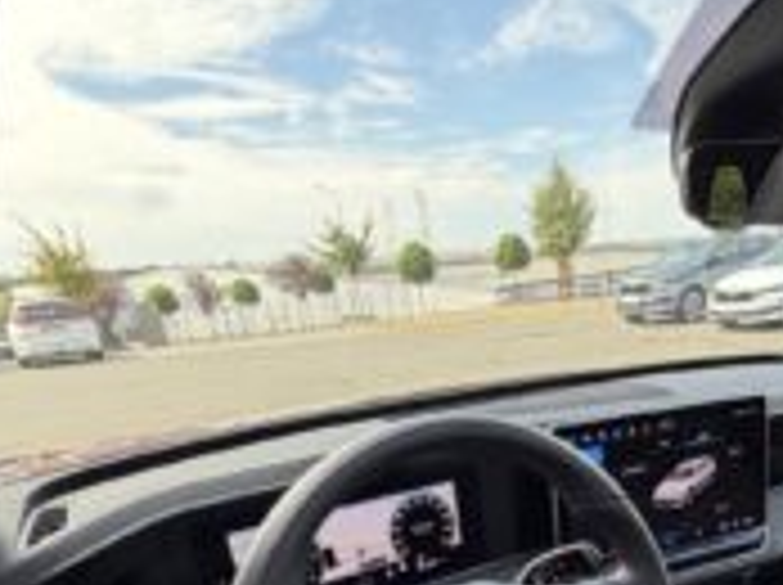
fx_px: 655
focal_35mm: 29
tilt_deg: -26.8
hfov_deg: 60.6
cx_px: 504
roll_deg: +4.6
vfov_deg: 41.9
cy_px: 580
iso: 40
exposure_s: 1/150
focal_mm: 2.22
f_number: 2.2
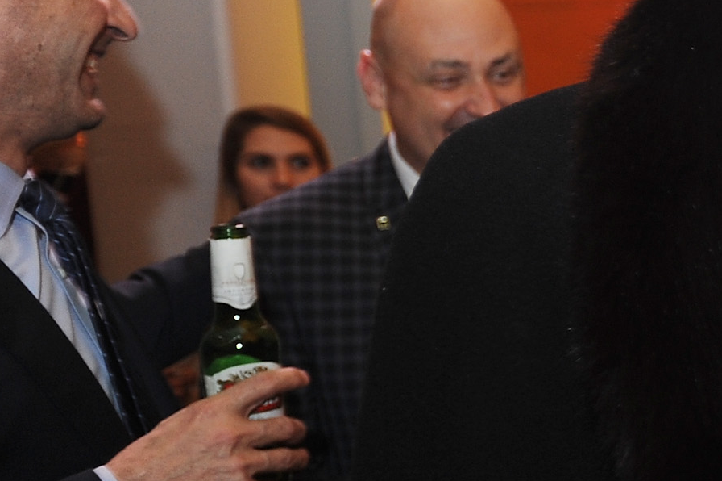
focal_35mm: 67
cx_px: 1089
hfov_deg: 23.8
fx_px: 1343
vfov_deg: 20.3
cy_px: 255
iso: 800
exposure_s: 1/125
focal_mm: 20
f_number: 3.2
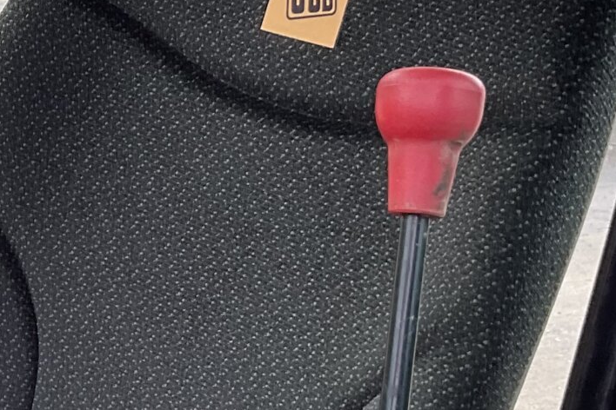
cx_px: -183
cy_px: 343
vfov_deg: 12.5
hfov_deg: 17.6
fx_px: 1865
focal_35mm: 109
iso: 16
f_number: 1.8
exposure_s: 1/116
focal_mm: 3
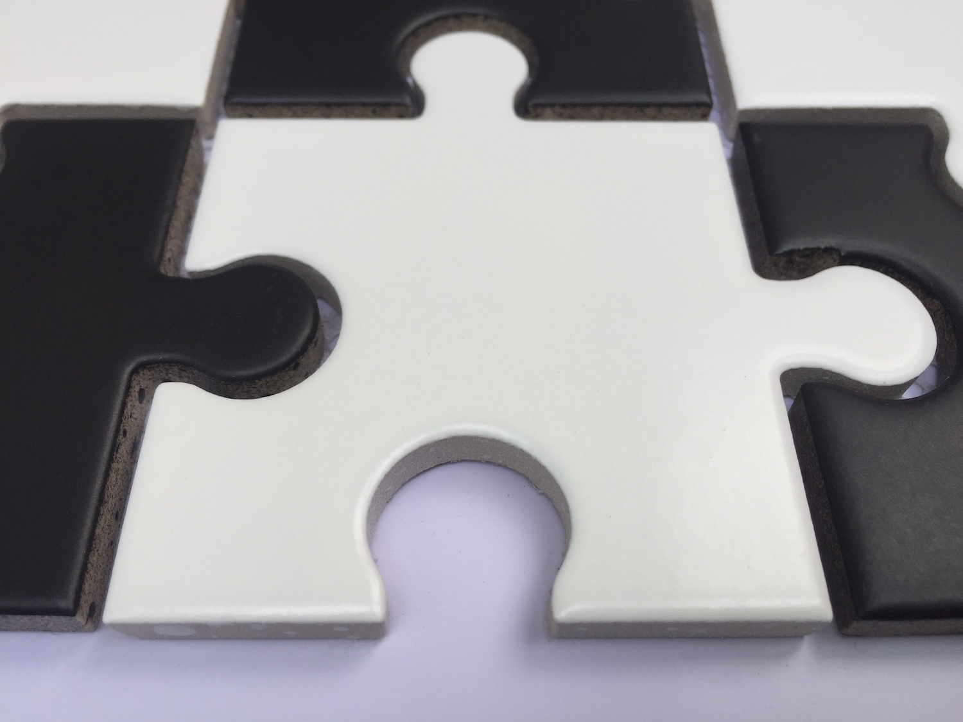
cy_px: 361
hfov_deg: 61.7
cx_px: 482
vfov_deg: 48.2
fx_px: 807
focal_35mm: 29
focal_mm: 4.15
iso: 32
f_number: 2.2
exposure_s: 1/237
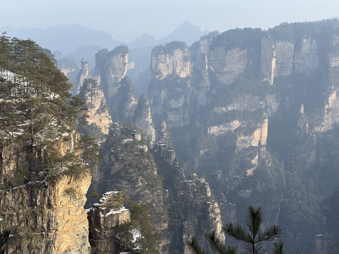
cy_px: 128
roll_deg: +0.8
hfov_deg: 33.2
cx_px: 164
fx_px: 568
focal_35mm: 58
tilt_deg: -8.0
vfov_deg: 25.2
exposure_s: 1/1048
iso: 32
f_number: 1.6
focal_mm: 5.96
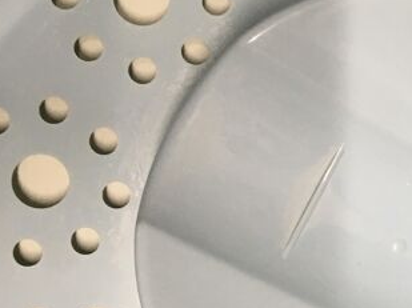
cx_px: 551
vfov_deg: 15.5
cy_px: 280
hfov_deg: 19.2
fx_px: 1117
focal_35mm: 94
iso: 50
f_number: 2.2
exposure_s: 1/33
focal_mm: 4.15
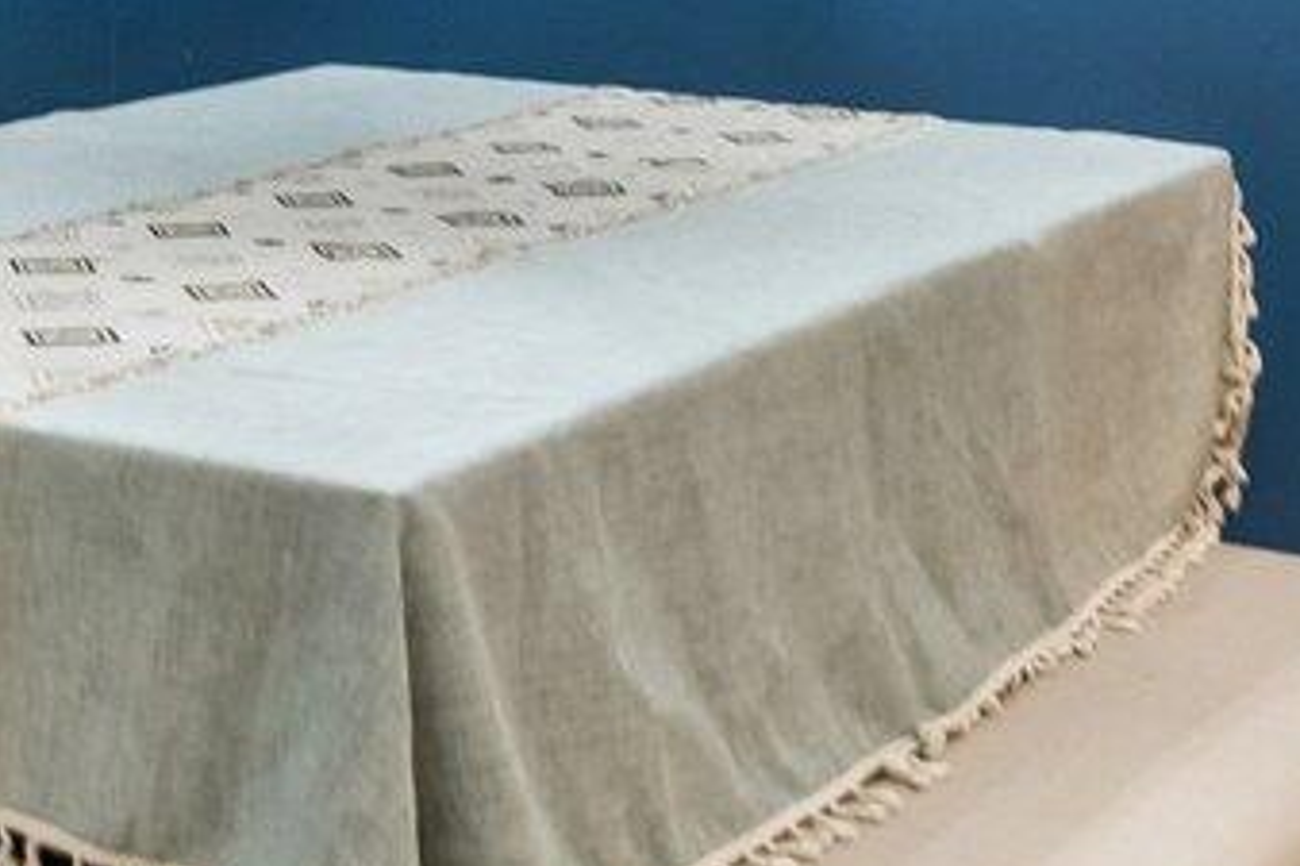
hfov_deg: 21.6
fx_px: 3284
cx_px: -8
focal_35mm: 91
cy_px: -398
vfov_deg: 14.1
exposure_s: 1/20
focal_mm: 15
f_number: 7.1
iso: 1000
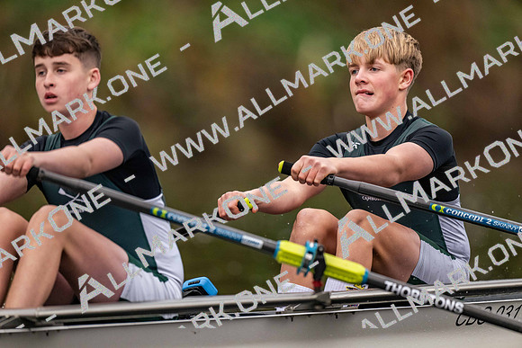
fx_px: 8702
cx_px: 261
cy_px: 174
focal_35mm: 600
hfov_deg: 3.4
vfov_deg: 2.3
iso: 3600
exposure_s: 1/2500
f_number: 4
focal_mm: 600
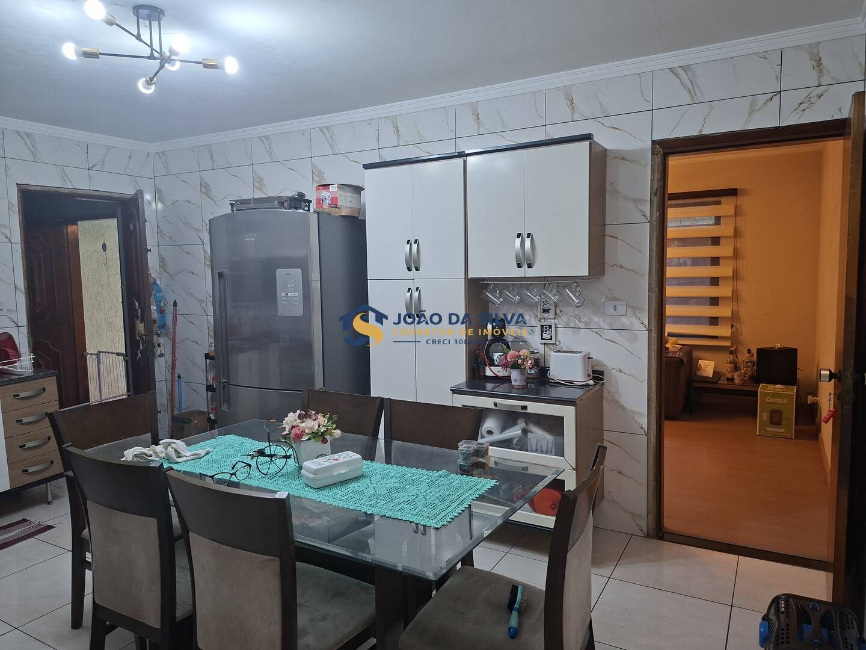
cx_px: 433
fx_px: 575
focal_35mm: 23
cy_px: 325
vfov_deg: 58.9
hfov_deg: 73.9
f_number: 1.8
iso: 160
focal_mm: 5.54
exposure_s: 1/60
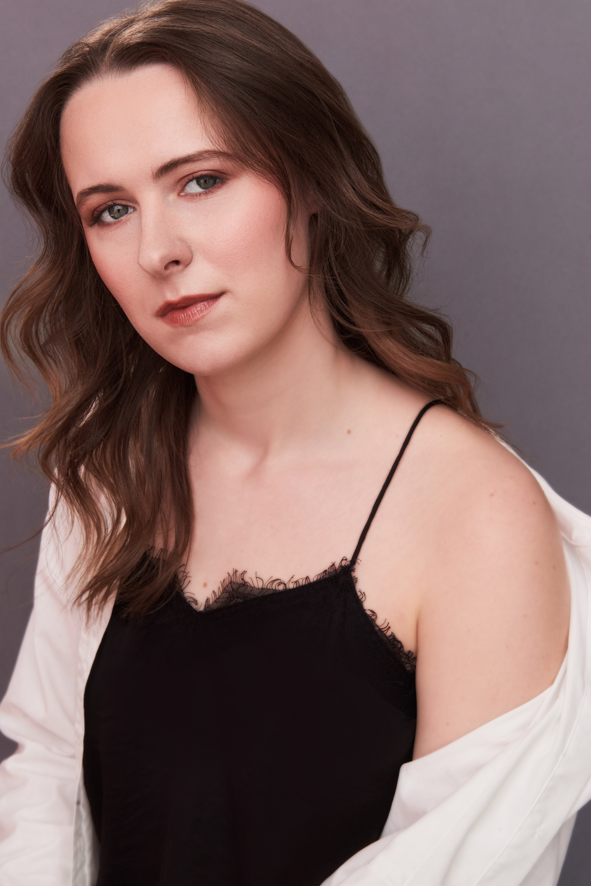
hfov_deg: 20.6
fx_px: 1624
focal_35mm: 66
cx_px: 296
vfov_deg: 30.5
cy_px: 443
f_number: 11
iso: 2500
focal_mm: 66
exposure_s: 1/250
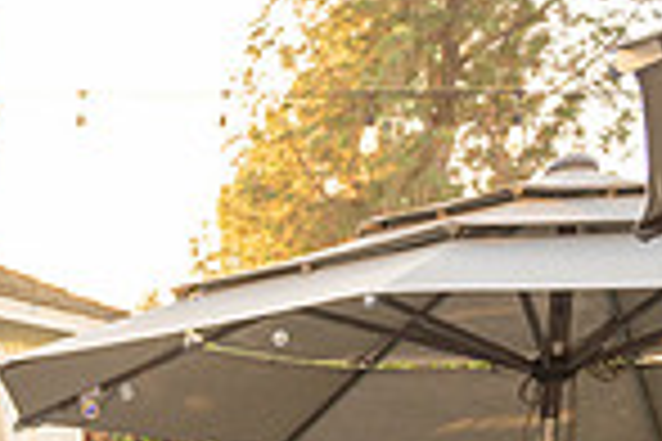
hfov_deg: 17.5
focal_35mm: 95
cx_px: -527
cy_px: 812
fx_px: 1747
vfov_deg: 12.9
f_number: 5.6
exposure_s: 1/200
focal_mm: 24
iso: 500
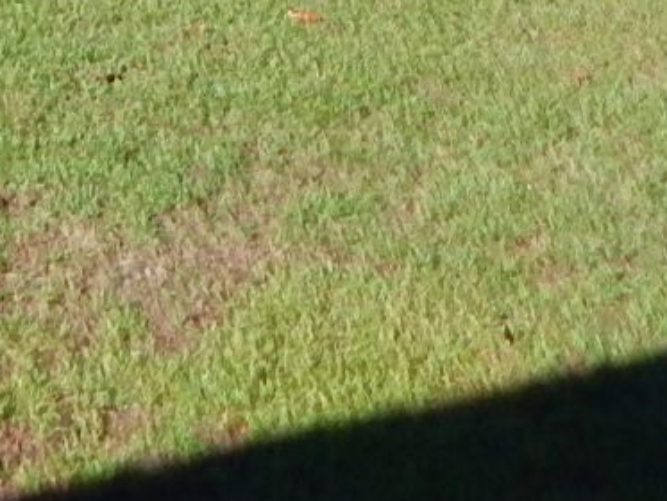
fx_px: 2583
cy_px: -839
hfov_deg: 14.7
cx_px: 173
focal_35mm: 134
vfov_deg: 9.4
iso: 125
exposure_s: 1/1250
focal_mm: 4
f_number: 3
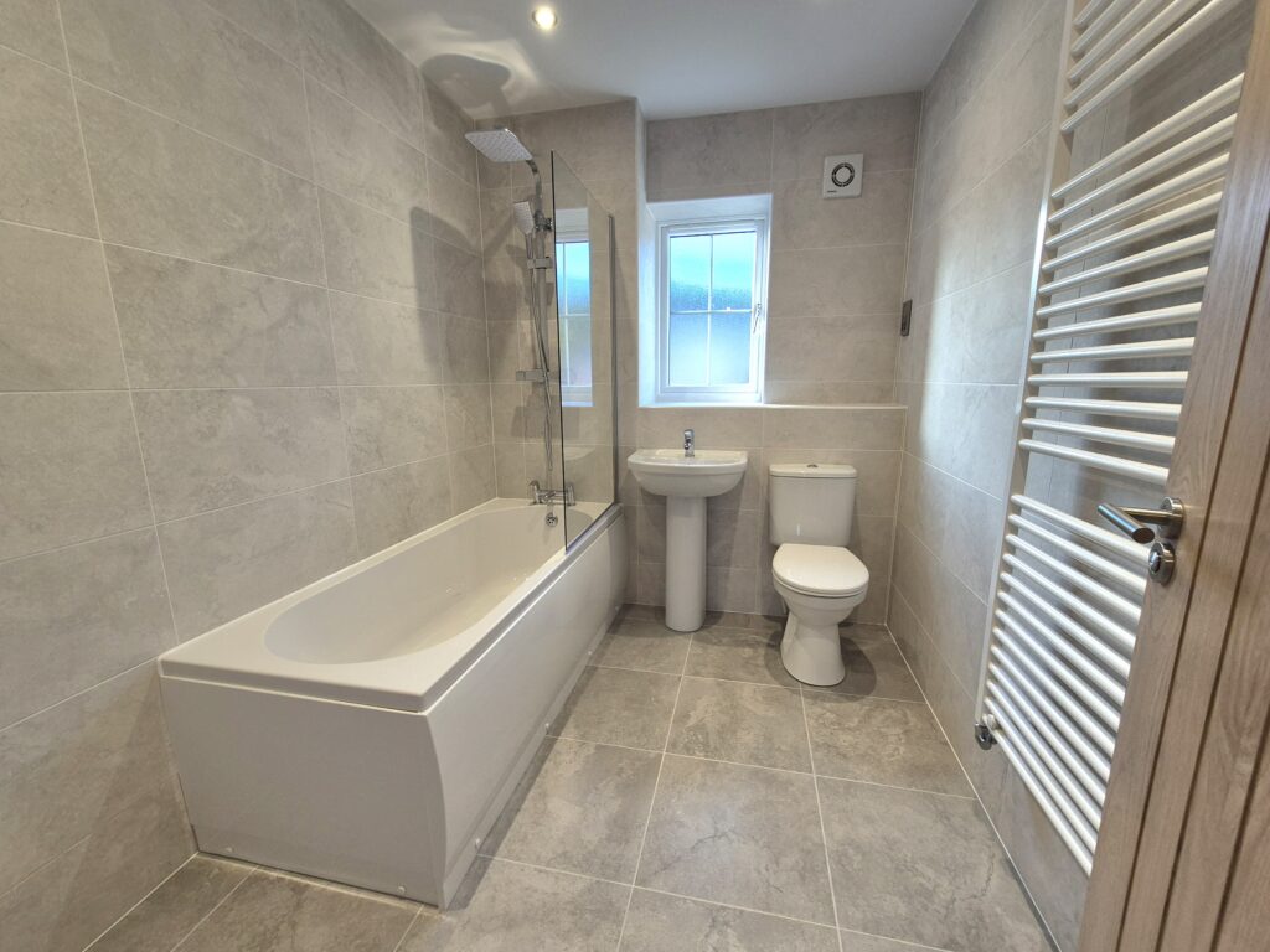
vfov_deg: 89.9
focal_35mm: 13
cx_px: 635
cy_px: 476
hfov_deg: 106.2
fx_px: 477
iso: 80
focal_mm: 2.2
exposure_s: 1/100
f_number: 2.2
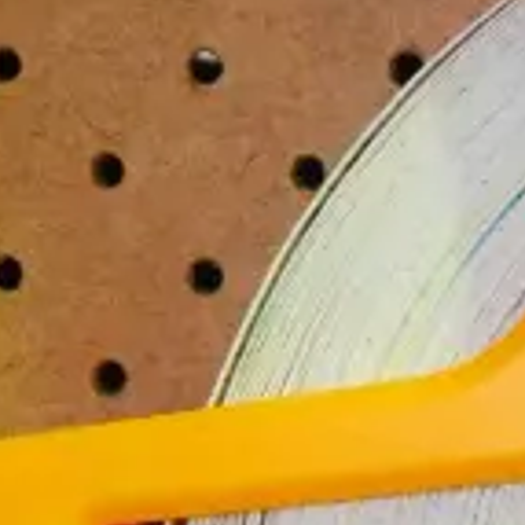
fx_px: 3466
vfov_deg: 8.6
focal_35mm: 202
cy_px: 543
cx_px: 1033
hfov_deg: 8.3
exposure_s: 1/60
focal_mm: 16
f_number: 4
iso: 3200
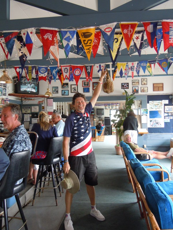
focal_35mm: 30
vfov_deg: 60.0
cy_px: 115
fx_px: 200
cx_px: 86
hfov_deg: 46.8
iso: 320
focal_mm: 5.4
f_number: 3.5
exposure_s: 1/60
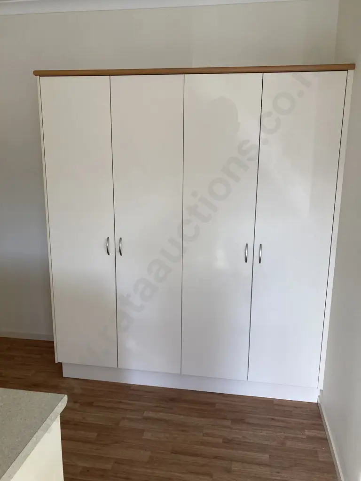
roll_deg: +0.9
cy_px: 240
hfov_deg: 49.7
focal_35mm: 28
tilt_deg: -8.8
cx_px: 180
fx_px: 389
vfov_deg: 63.4
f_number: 1.8
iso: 80
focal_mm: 3.99
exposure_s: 1/105
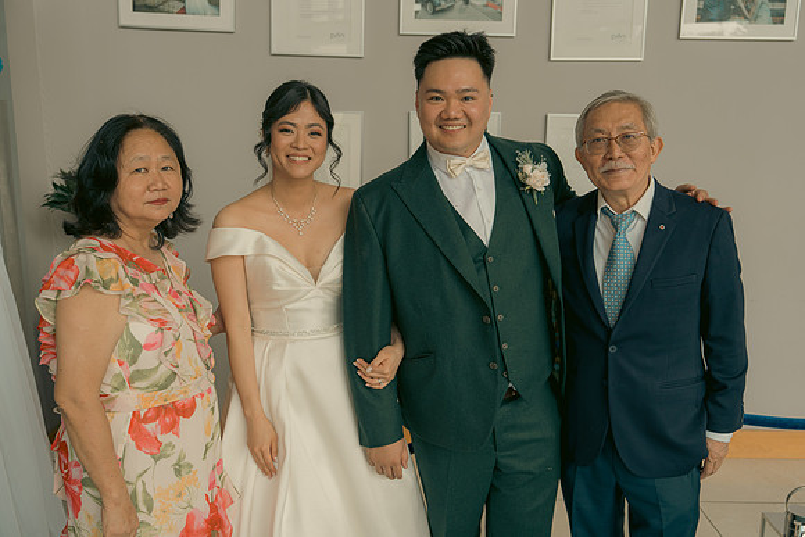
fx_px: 738
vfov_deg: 40.0
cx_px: 402
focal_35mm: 33
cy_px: 268
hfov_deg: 57.2
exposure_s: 1/160
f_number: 3.5
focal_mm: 33
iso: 200
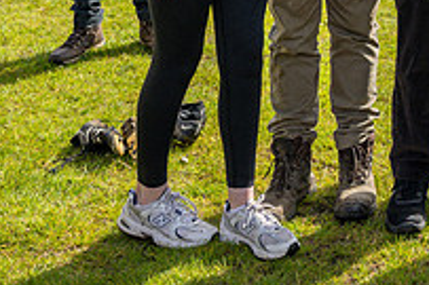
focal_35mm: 96
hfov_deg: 19.5
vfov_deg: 12.8
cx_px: 565
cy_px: -239
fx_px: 1143
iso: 100
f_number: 4
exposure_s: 1/800
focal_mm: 25
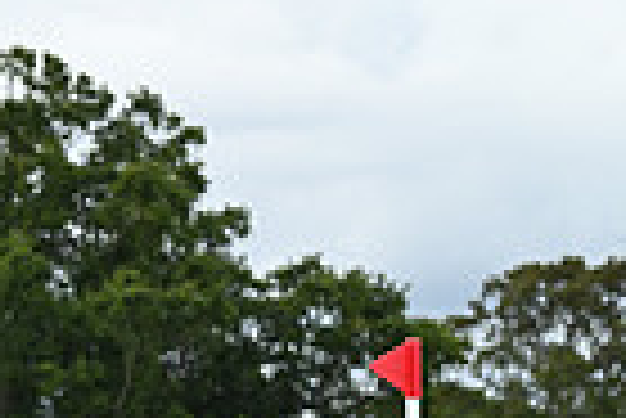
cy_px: 420
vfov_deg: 3.6
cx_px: -612
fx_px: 6615
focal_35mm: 380
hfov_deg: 5.3
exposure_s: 1/1250
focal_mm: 91
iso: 900
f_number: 5.6
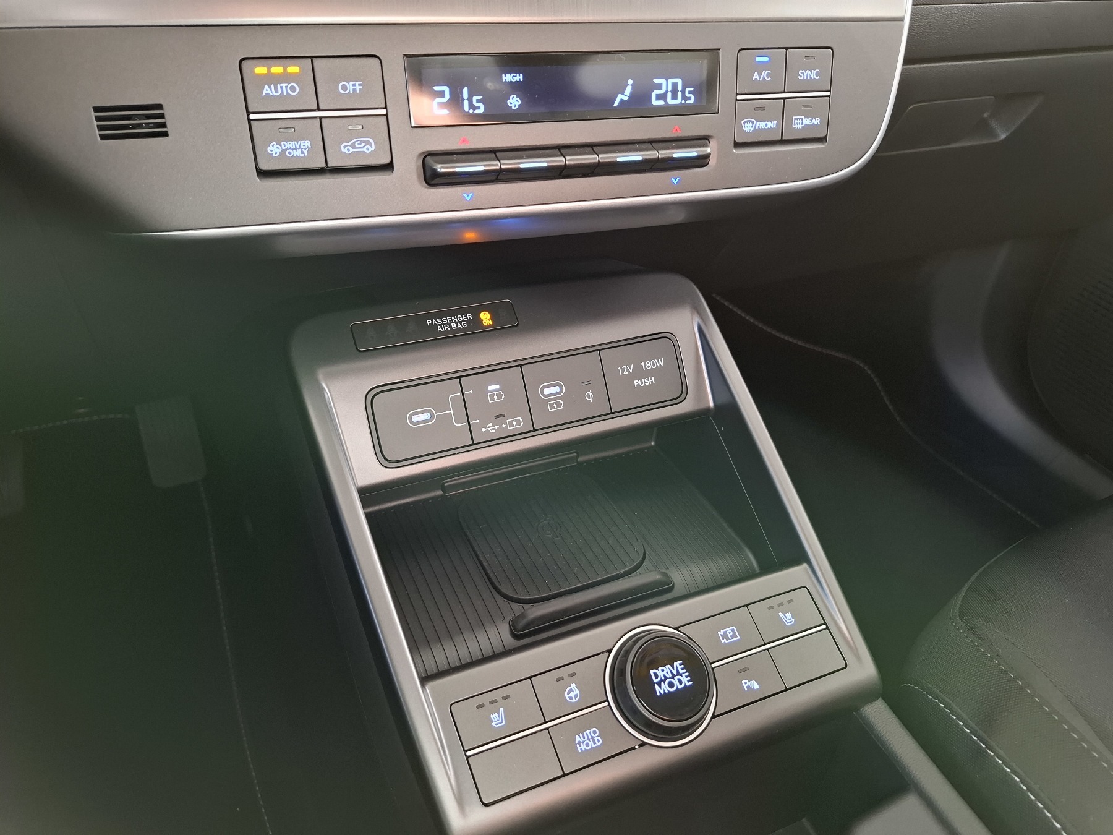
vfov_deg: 58.9
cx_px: 556
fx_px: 740
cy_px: 418
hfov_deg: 73.9
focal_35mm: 23
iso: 400
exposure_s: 1/33
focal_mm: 5.54
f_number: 1.8
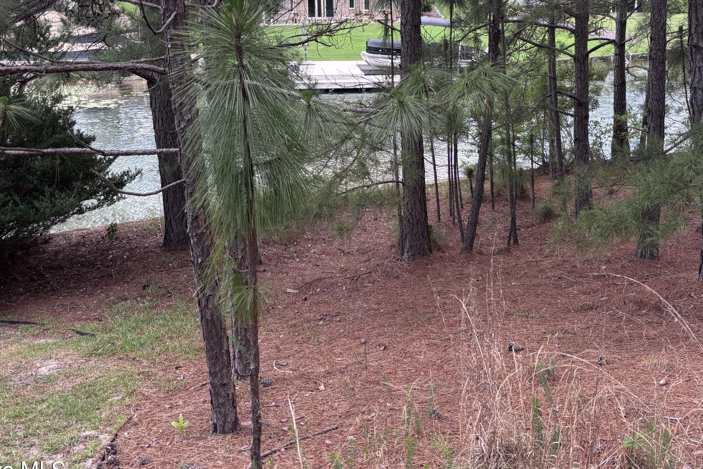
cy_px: 107
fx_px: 801
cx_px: 428
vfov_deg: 31.9
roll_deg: +3.0
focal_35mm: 41
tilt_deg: -11.6
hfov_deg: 47.1
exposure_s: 1/330
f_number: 1.6
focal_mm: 5.96
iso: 50
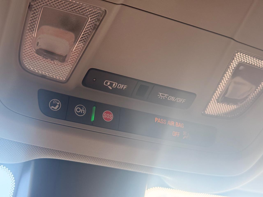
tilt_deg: +50.1
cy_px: 98
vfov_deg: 30.3
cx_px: 132
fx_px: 365
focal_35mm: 48
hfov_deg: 39.7
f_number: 1.78
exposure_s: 1/769
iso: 100
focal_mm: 6.76
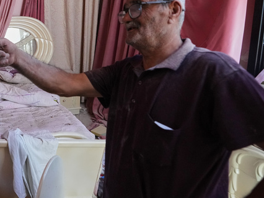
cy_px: 70
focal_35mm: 37
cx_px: 15
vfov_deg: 38.3
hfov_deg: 44.5
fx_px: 282
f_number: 3.5
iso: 4000
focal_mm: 16
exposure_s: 1/1600
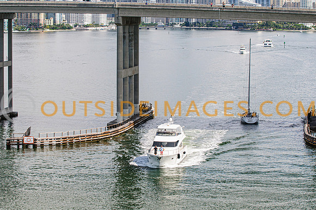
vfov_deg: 11.4
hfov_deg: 17.1
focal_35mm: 120
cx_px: 158
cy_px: 105
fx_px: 1052
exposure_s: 1/3200
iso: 250
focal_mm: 80
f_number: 4
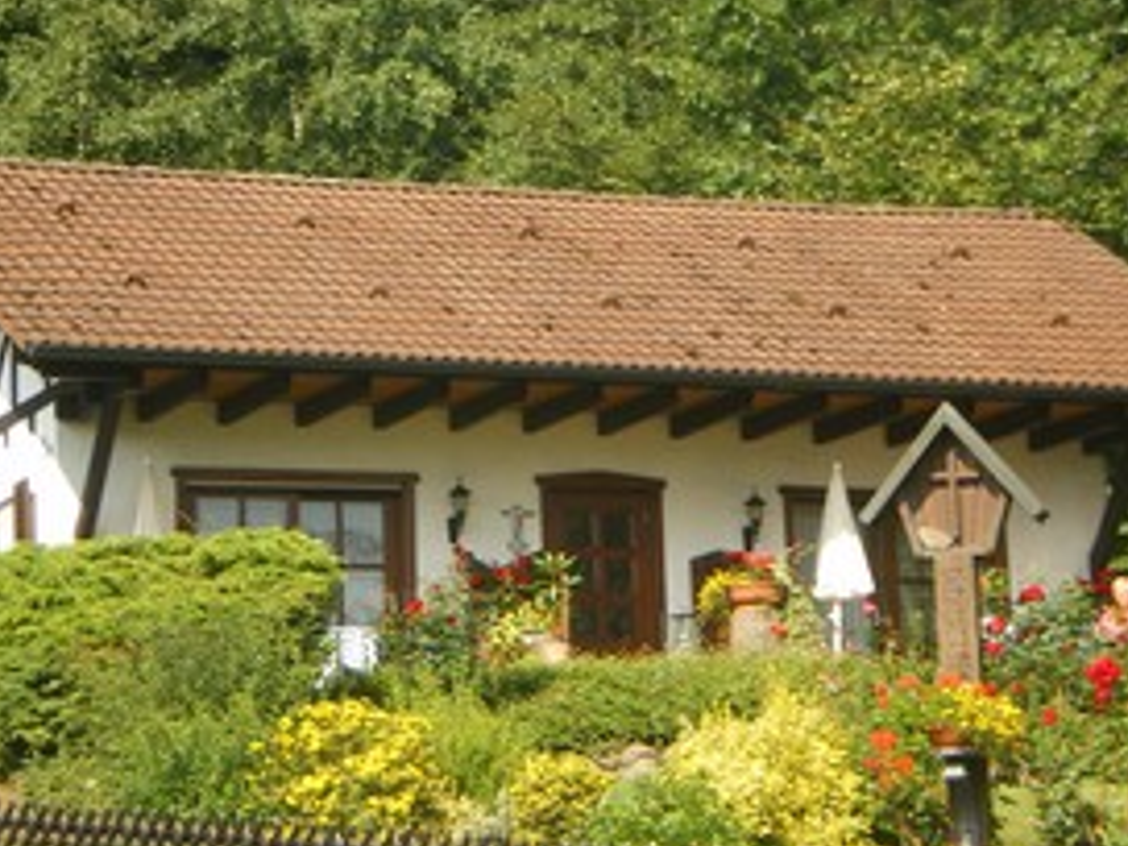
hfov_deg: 12.4
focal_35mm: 159
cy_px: 394
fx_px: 5181
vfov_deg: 9.3
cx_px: 523
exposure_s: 1/100
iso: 50
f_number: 5.9
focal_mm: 18.9
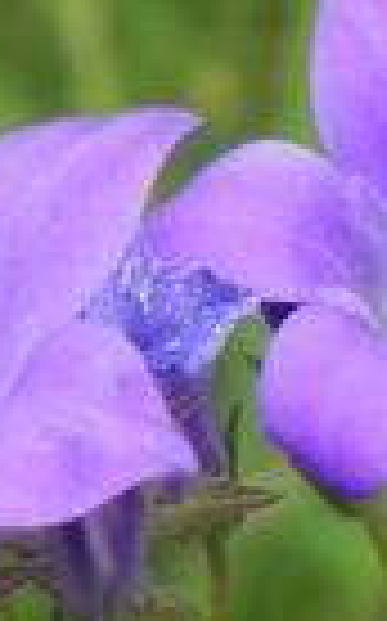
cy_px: 648
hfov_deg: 1.3
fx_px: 16894
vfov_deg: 2.1
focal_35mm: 999
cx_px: 596
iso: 160
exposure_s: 1/50
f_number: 5
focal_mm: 28.8
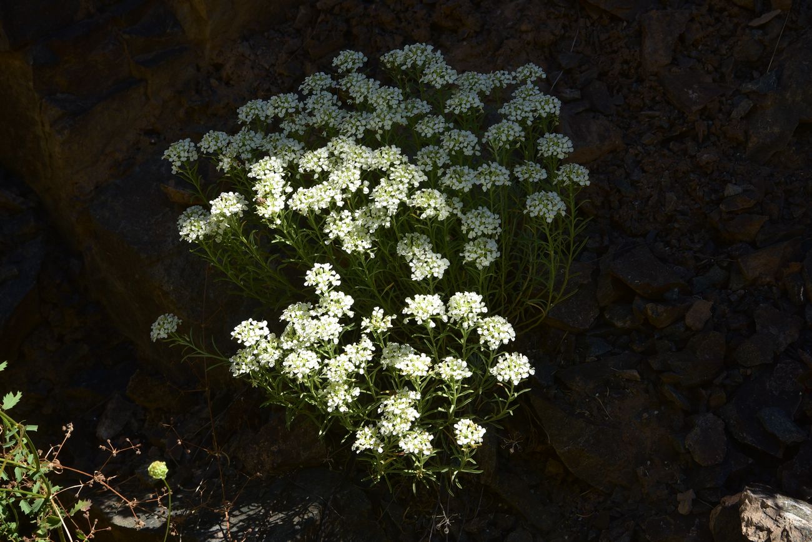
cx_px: 406
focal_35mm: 72
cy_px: 271
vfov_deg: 18.9
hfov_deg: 28.1
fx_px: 1624
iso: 160
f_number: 18
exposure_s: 1/100
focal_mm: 72
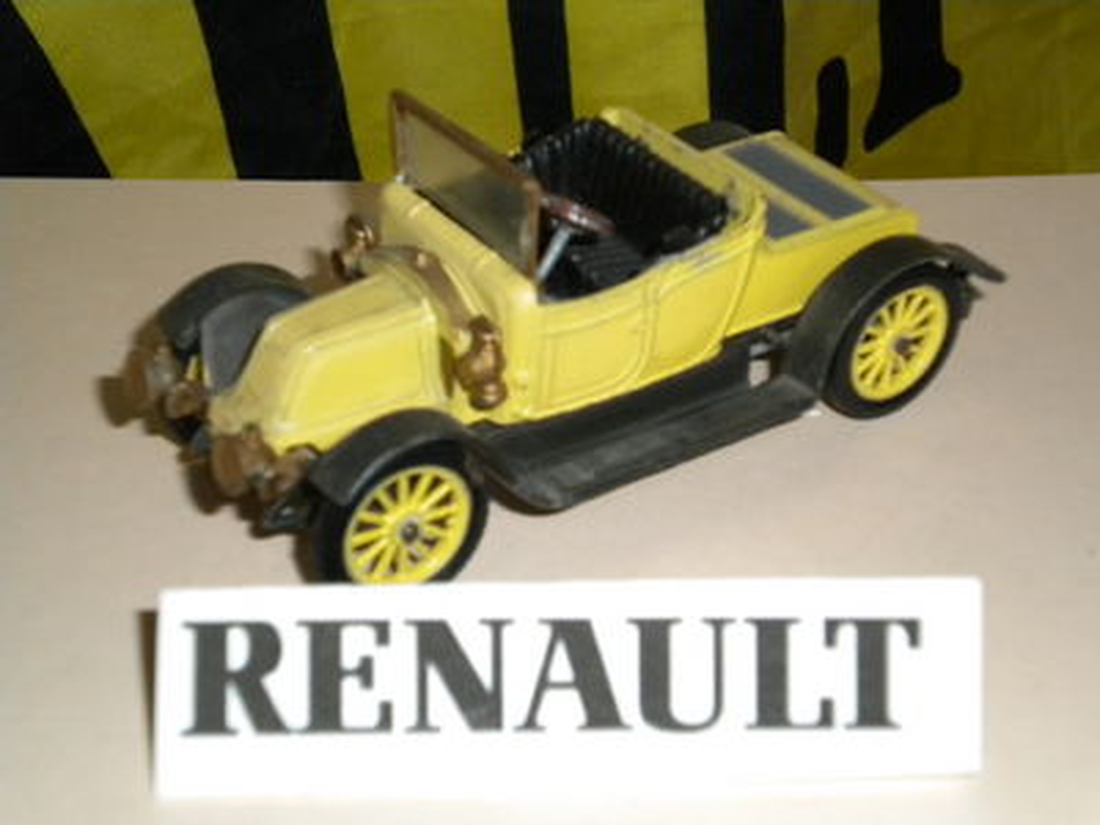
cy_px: 412
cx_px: 550
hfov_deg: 28.6
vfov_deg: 21.6
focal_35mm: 68
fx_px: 2161
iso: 400
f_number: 4.6
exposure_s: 1/60
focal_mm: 12.3
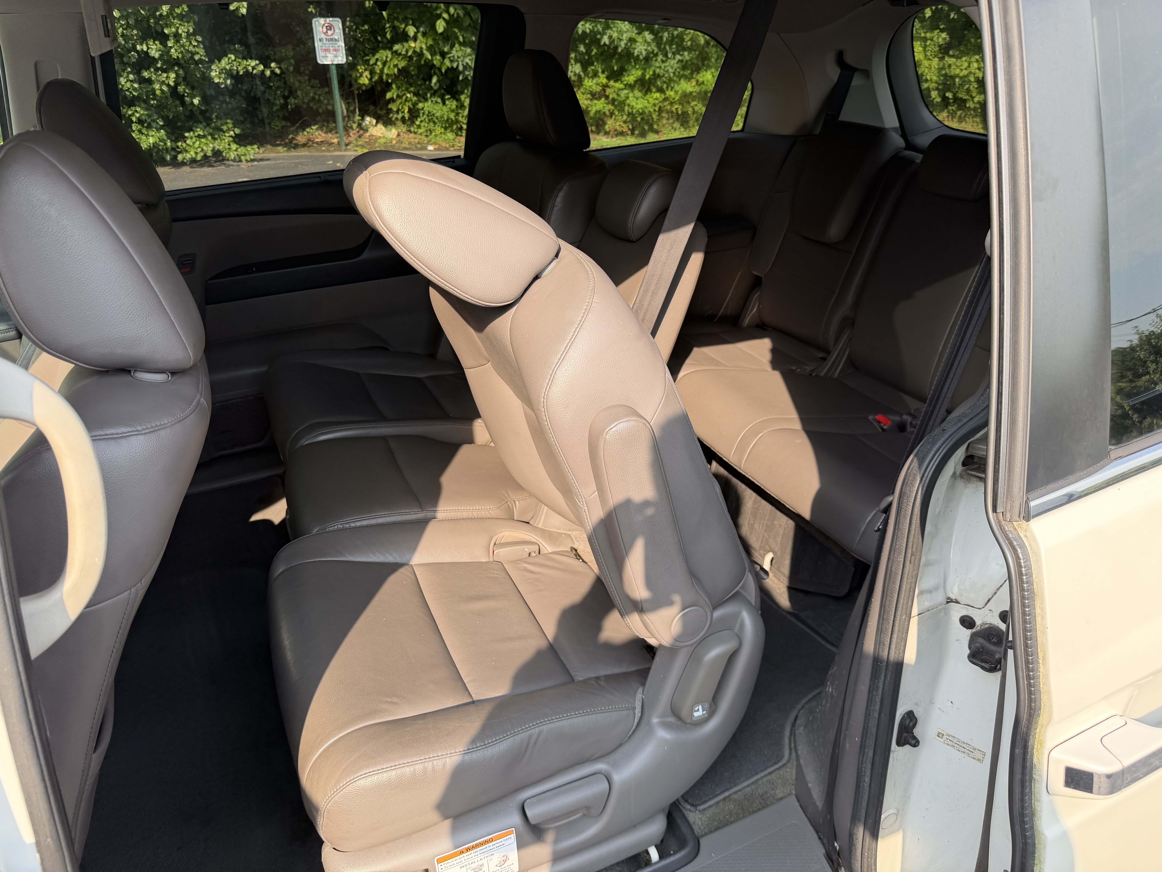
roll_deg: -0.3
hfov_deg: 71.6
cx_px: 581
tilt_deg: -27.2
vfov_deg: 56.8
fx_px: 806
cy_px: 436
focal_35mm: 24
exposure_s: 1/580
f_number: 1.78
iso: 80
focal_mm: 6.76
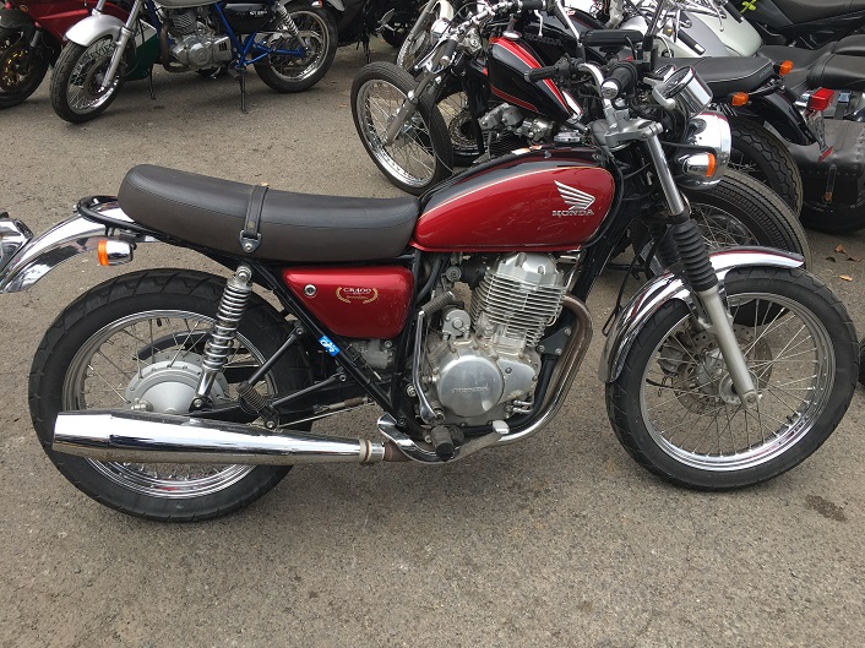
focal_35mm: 29
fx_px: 724
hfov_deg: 61.7
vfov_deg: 48.2
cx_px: 432
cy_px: 324
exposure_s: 1/334
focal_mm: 4.15
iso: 25
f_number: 2.2
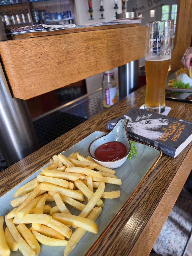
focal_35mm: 23
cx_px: 96
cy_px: 128
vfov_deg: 73.9
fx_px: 170
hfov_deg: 58.9
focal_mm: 6.5
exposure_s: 1/100
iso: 200
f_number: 1.4
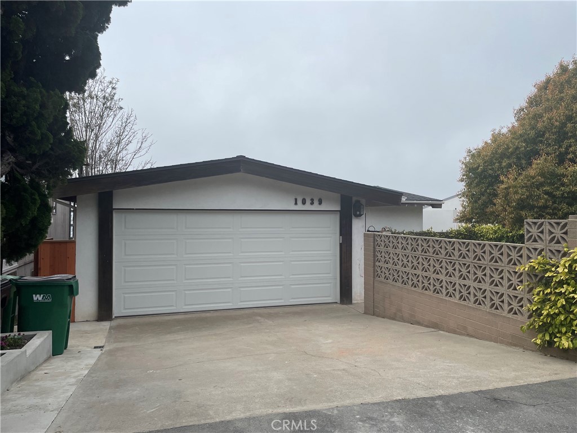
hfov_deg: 67.3
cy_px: 216
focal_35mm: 26
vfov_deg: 53.1
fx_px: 433
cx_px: 288
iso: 32
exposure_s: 1/6135
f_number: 1.6
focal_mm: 4.2
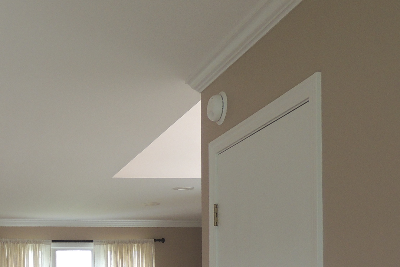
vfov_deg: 22.2
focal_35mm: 58
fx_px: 644
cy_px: 287
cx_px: 9
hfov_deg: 32.0
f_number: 3
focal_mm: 4.3
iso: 125
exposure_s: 1/30
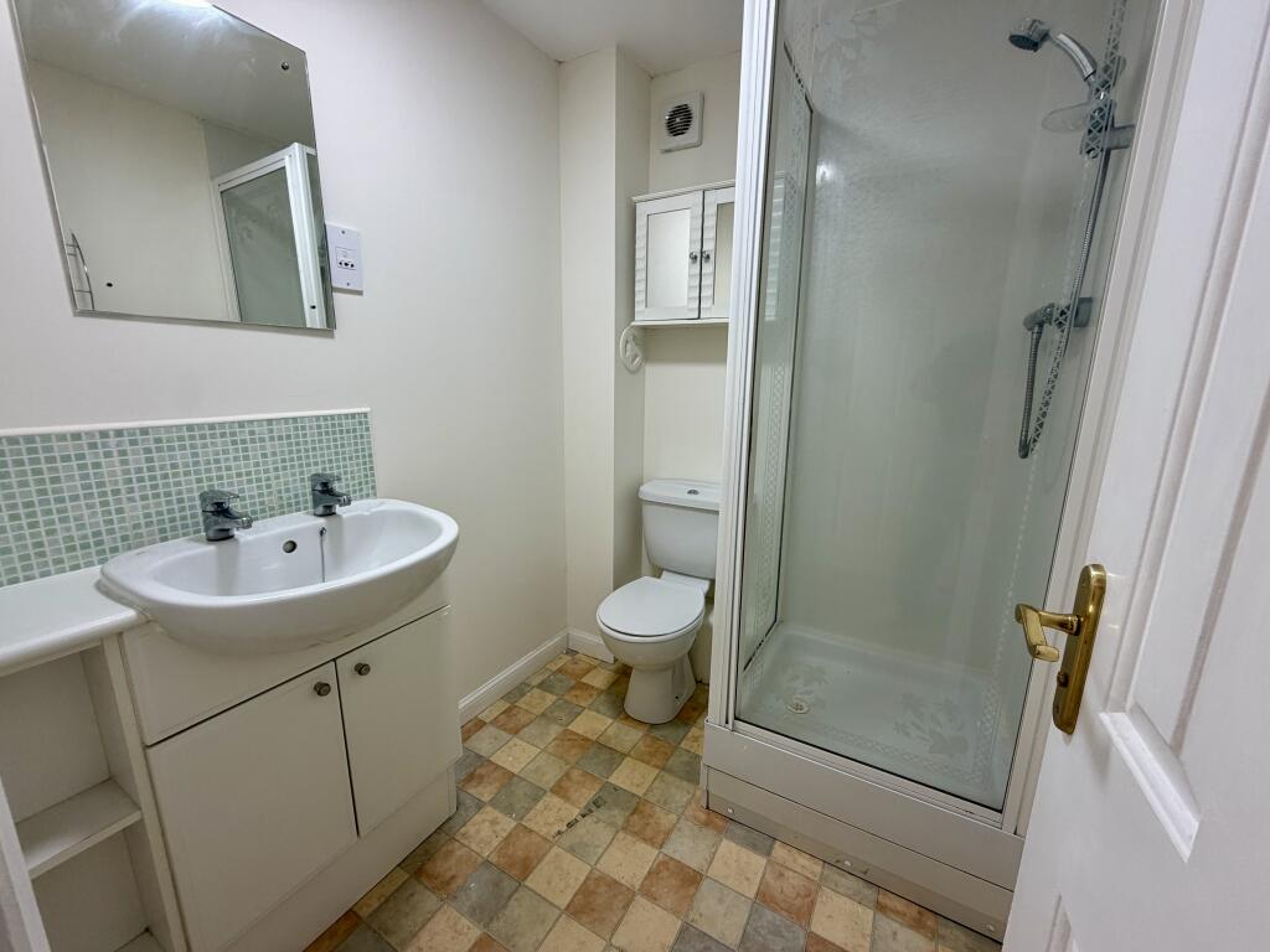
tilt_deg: -11.9
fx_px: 514
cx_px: 635
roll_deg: -0.5
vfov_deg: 85.7
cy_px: 476
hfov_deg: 102.1
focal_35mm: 14
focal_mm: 2.22
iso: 125
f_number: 2.2
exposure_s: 1/100
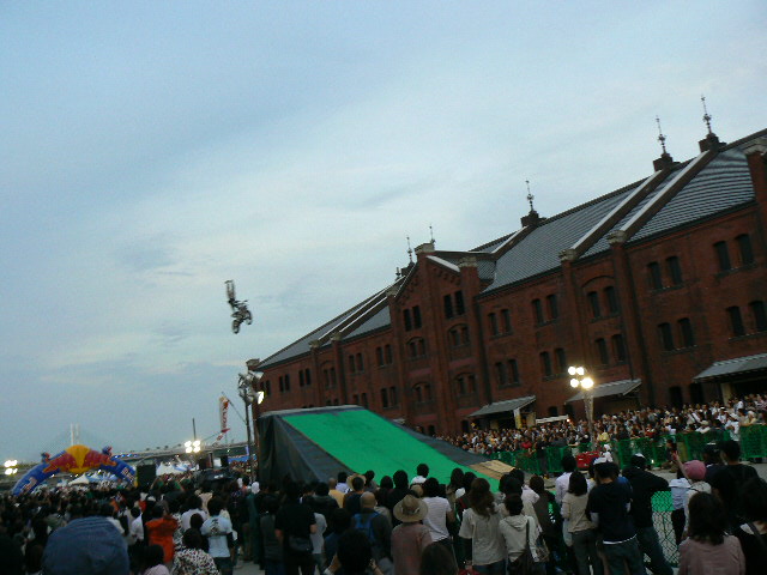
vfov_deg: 39.7
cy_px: 288
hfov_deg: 51.4
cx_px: 384
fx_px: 798
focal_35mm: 36
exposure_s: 1/50
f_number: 4
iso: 80
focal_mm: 6
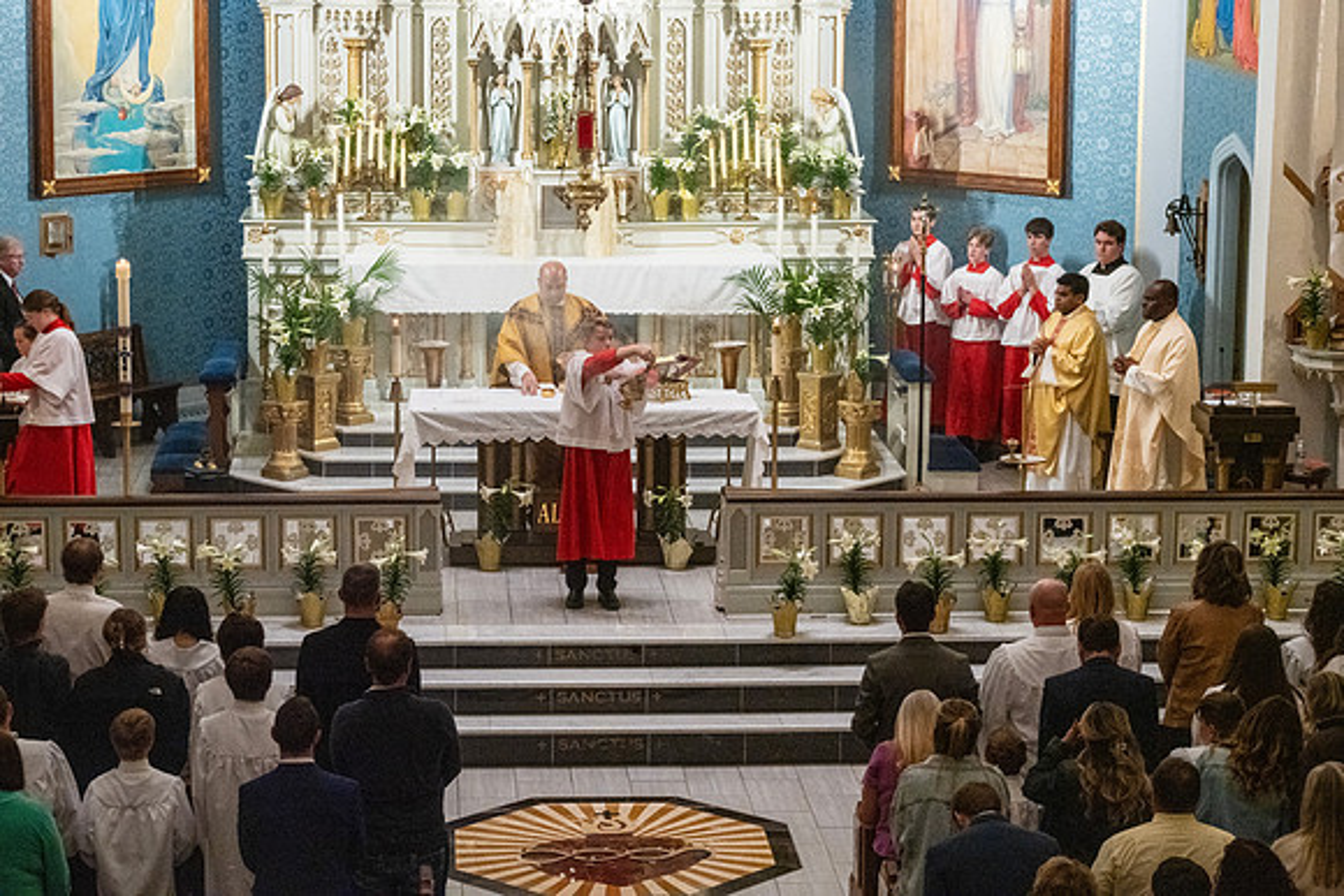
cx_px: 674
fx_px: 3339
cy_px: 448
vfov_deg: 15.3
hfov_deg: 22.8
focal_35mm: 89
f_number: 14
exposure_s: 1/60
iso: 5000
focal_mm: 89
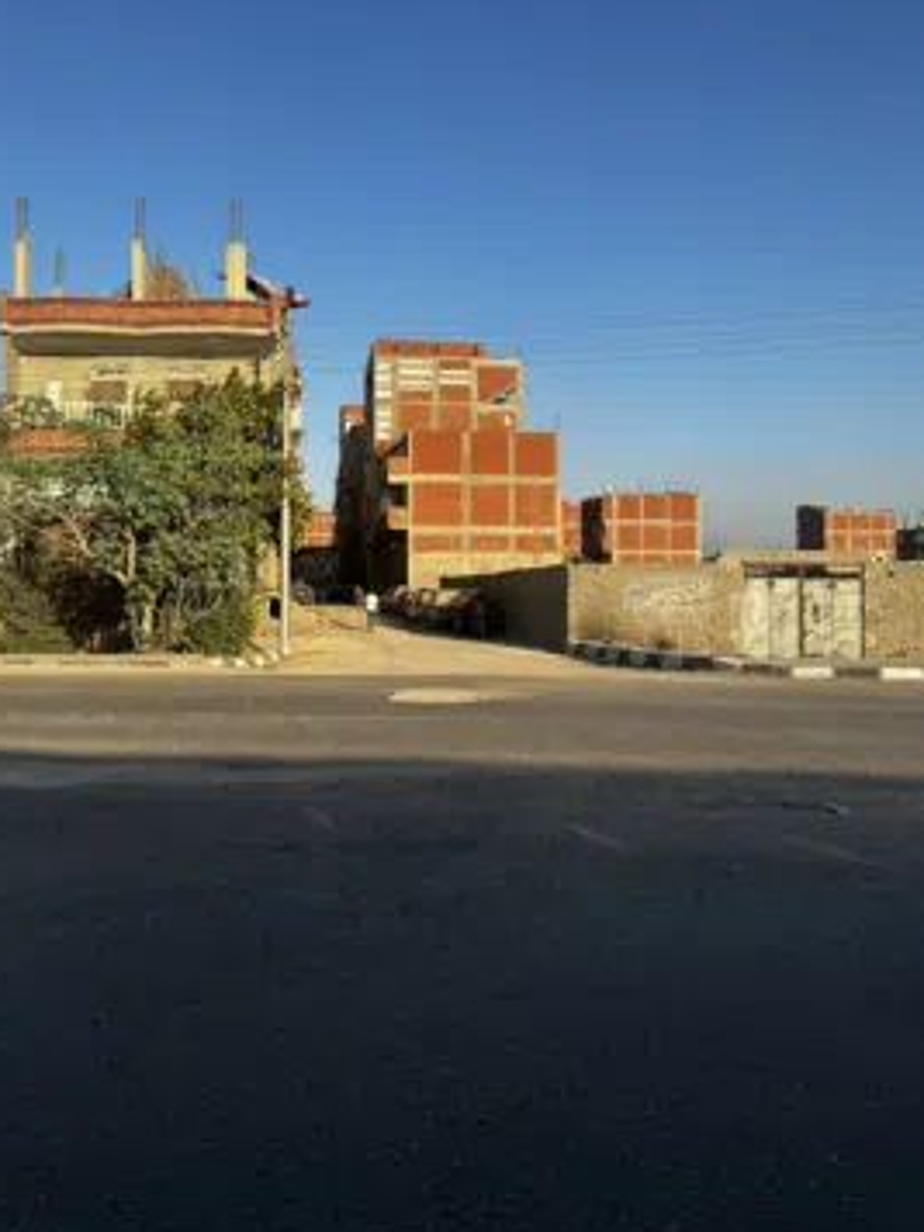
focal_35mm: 27
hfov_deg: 51.3
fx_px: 961
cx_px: 443
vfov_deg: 65.2
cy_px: 557
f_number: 1.78
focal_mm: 6.86
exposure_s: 1/3247
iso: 80
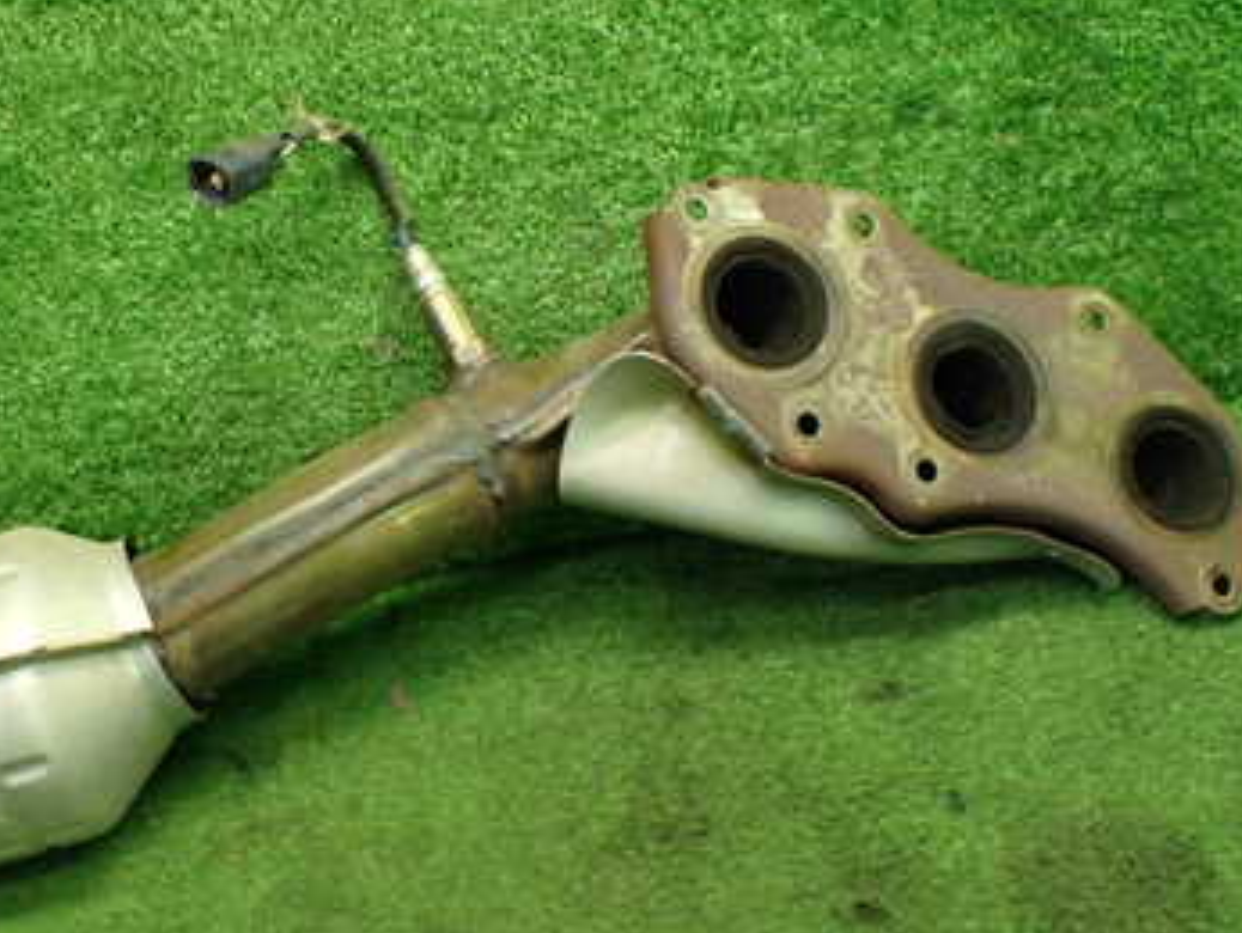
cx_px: 406
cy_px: 481
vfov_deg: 28.1
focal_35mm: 52
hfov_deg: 36.4
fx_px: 1867
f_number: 2.3
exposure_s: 1/125
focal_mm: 5.4
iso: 800
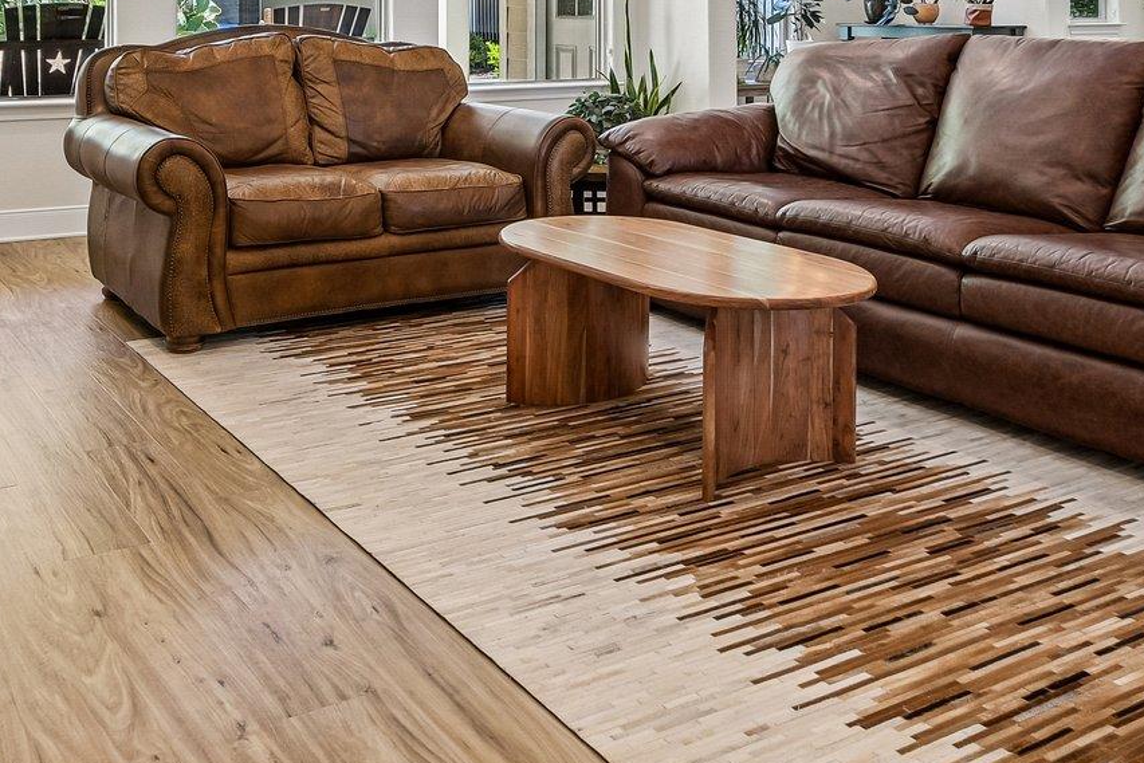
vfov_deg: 32.9
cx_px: 376
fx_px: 1144
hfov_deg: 52.1
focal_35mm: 36
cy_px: -50
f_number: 8
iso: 400
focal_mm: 10
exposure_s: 1/13
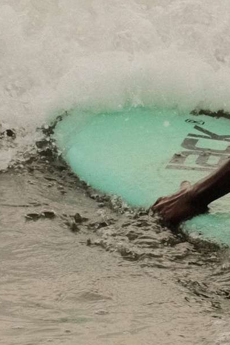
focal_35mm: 242
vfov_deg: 8.4
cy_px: -30
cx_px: 424
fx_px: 2319
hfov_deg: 5.6
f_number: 5.6
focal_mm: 25
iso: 800
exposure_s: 1/1000
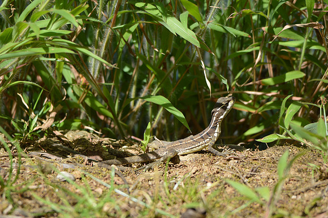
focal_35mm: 750
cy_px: 109
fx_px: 6829
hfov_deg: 2.8
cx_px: 164
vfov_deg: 1.8
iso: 250
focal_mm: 500
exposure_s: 1/500
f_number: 6.3
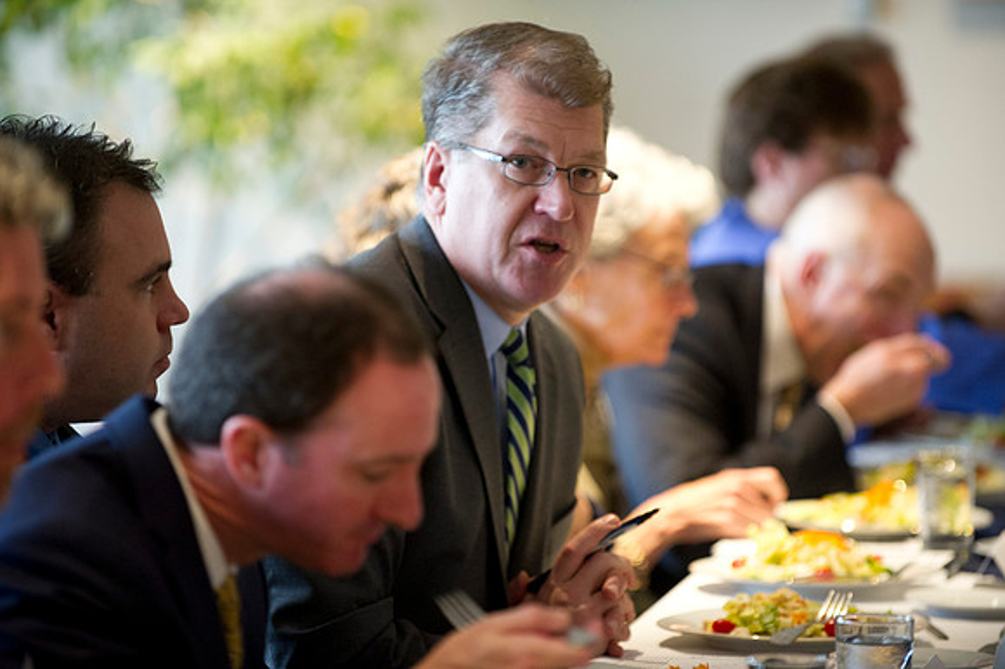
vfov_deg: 7.6
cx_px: 502
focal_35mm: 180
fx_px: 5022
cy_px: 334
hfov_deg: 11.4
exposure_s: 1/80
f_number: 2.8
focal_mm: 180
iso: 2500
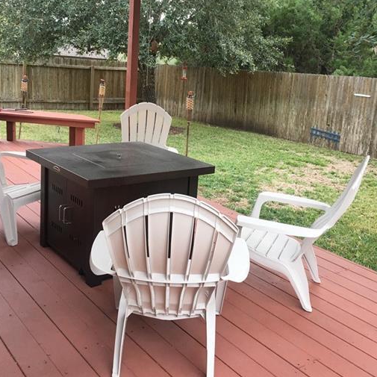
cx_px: 199
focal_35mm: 39
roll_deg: -4.0
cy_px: 151
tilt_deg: -9.6
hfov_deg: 42.8
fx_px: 481
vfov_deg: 42.6
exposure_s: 1/40
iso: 32
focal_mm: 4.15
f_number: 2.2
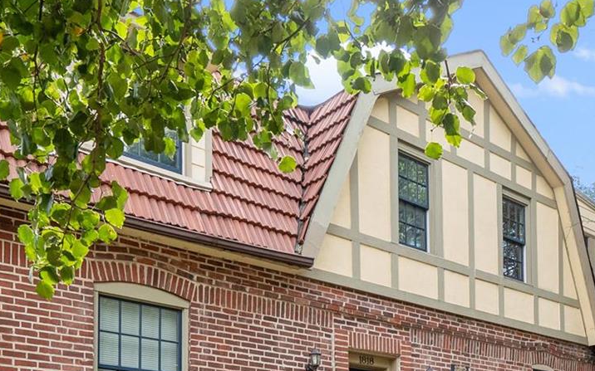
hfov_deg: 48.2
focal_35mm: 41
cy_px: 398
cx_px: 311
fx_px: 665
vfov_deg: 28.6
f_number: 6.3
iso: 400
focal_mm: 9
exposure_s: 1/200
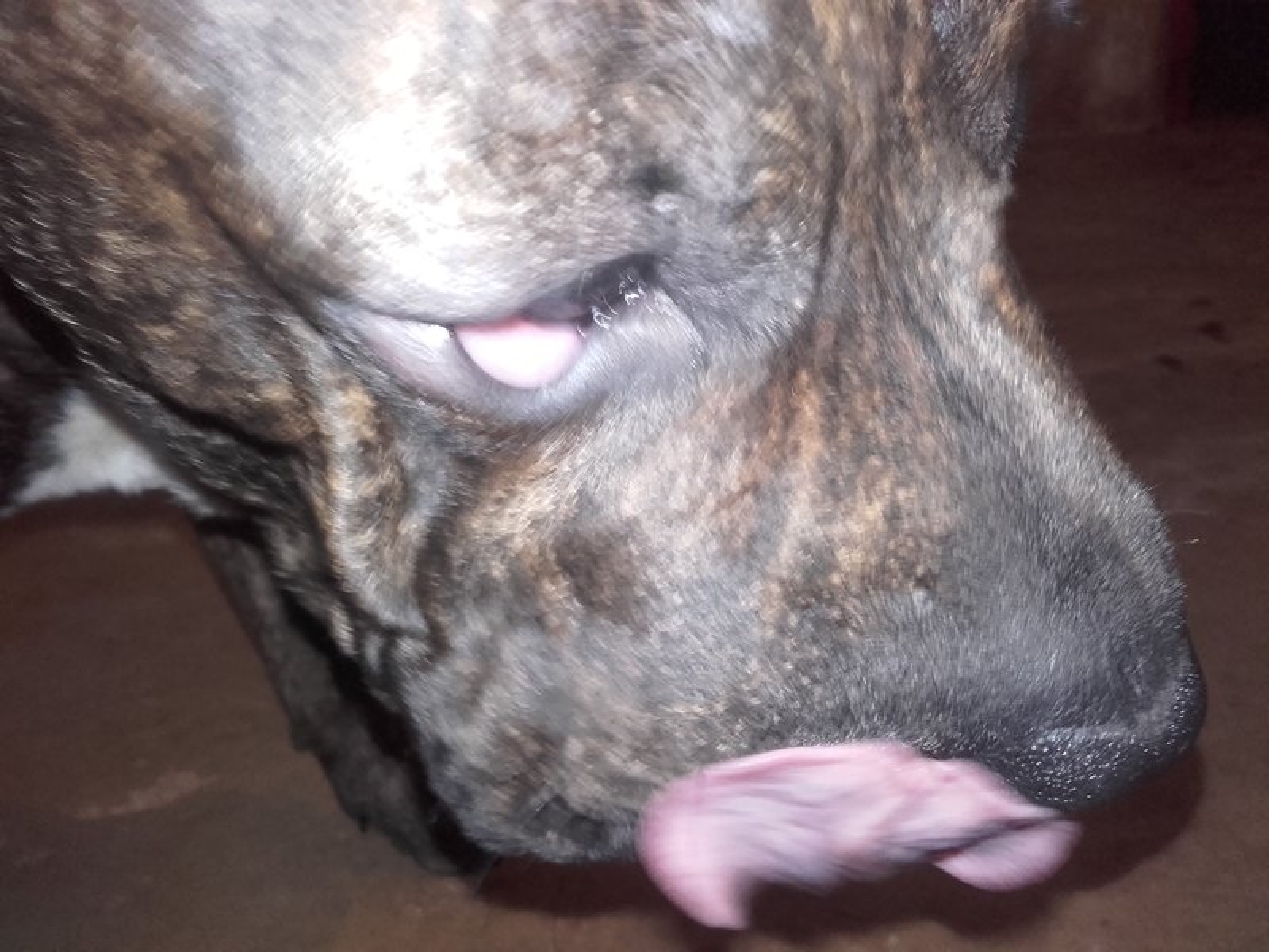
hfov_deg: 58.4
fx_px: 1136
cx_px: 634
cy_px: 476
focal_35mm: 31
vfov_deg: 45.4
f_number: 2.2
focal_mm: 3.31
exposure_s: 1/17
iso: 180
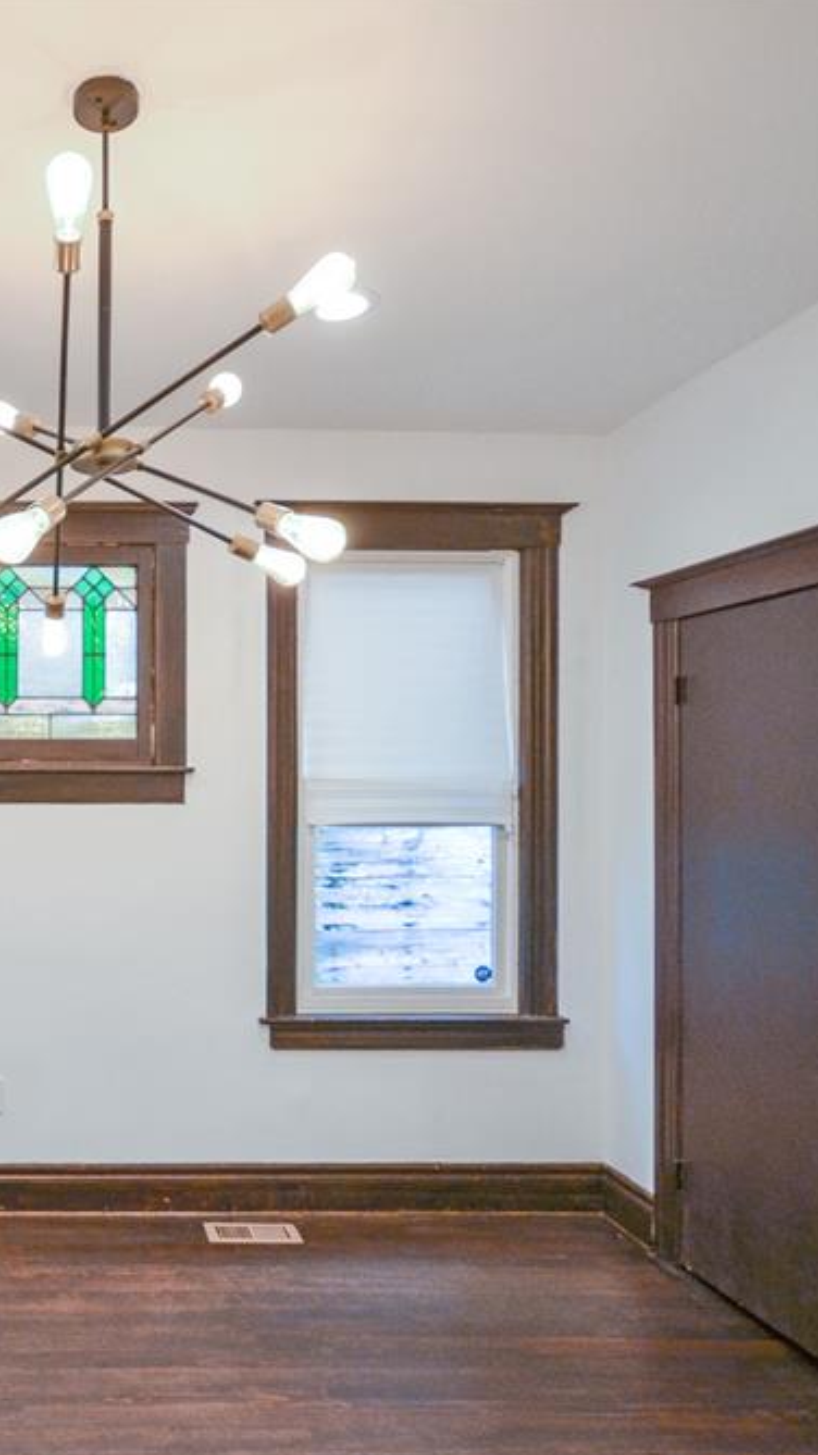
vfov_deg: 76.3
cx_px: 33
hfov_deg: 42.3
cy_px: 729
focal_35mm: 24
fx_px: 926
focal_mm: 10
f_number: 4
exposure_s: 1/60
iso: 560
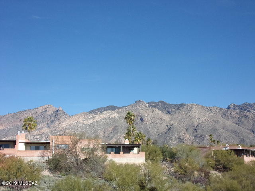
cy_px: 96
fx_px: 339
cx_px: 128
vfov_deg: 31.5
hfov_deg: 41.2
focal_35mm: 46
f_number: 4.1
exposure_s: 1/800
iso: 80
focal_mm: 8.3
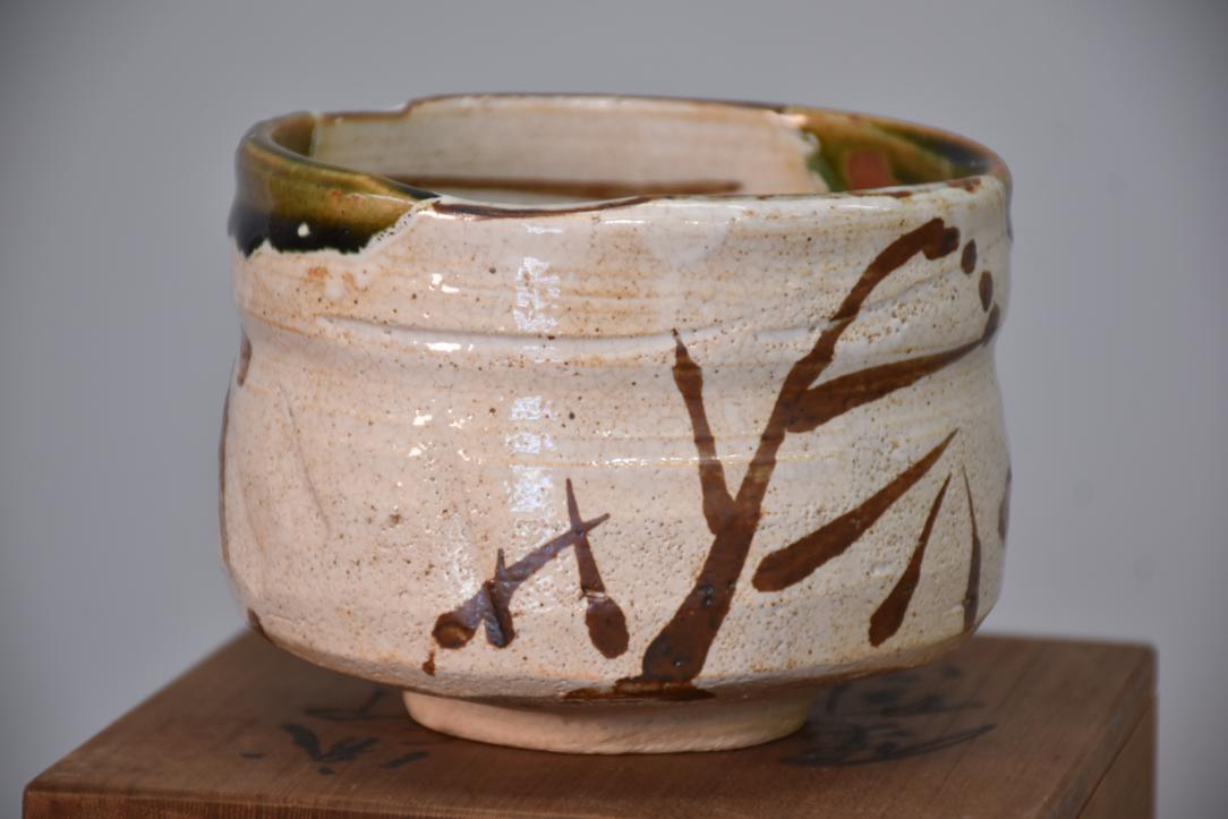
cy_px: 410
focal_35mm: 210
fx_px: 7164
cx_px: 614
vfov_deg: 6.5
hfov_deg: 9.8
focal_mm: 140
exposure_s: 1/40
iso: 400
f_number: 5.6
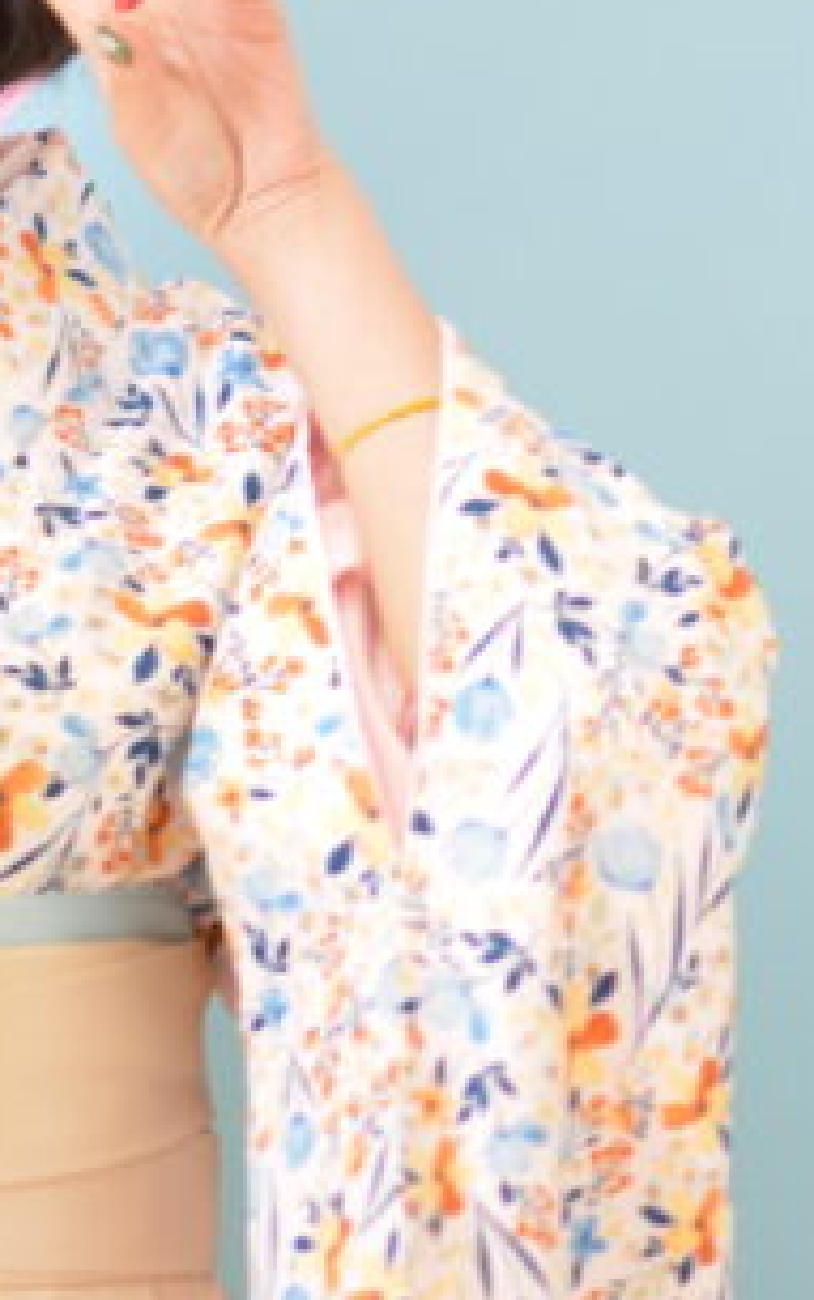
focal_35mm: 291
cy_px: 237
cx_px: 456
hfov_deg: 4.5
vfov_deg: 7.2
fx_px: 10314
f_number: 1.8
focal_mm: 85
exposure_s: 1/160
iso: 160
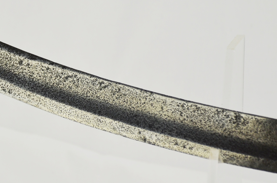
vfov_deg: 7.1
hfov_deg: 10.6
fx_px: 1482
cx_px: 26
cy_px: 76
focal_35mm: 193
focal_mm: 62
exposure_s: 1/250
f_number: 5
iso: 400
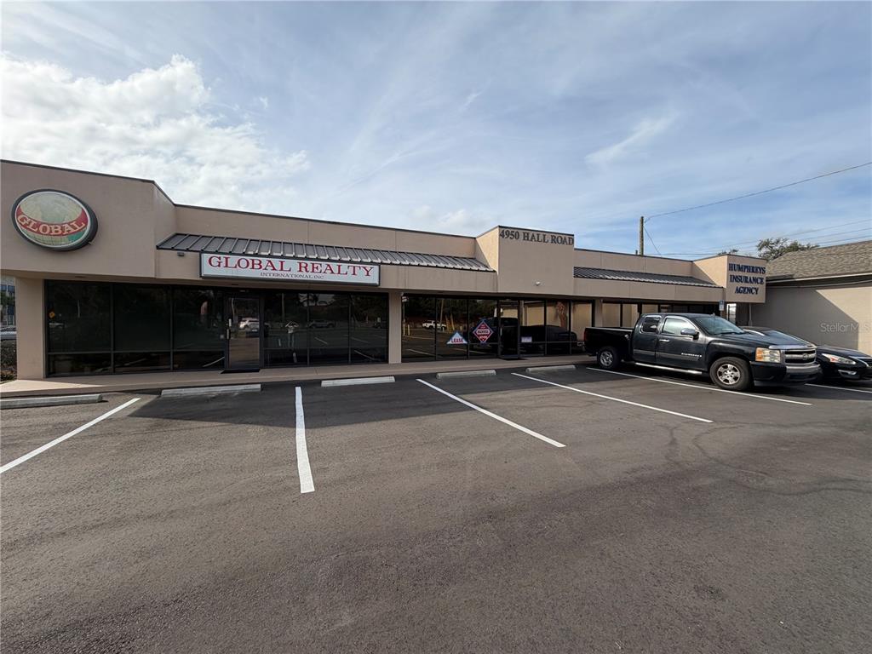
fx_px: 353
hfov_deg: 102.1
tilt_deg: -0.6
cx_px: 436
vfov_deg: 85.7
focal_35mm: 14
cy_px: 327
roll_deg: -0.1
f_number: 2.2
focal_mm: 2.22
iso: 20
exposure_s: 1/1017
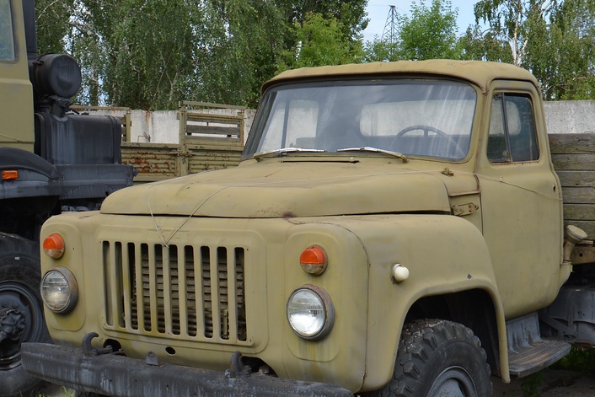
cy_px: 241
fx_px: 926
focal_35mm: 56
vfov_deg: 24.2
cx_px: 376
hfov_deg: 35.4
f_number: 8
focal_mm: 22
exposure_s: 1/250
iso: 200
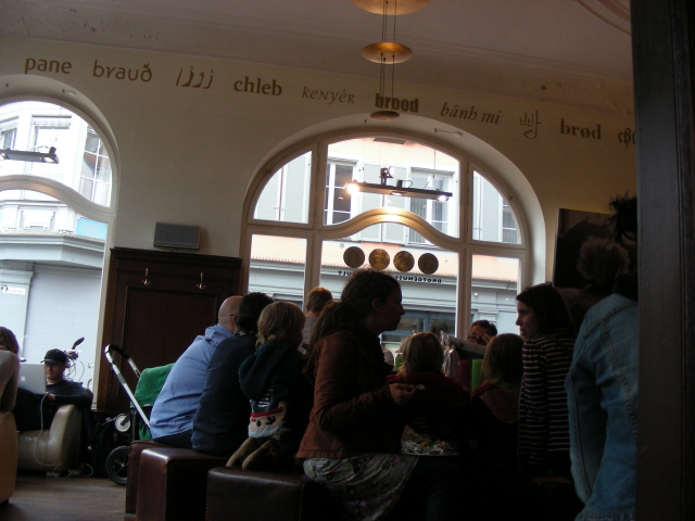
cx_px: 348
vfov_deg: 37.7
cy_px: 260
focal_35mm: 38
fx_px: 763
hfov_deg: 49.0
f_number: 3.5
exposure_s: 1/31
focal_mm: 6.3
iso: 106
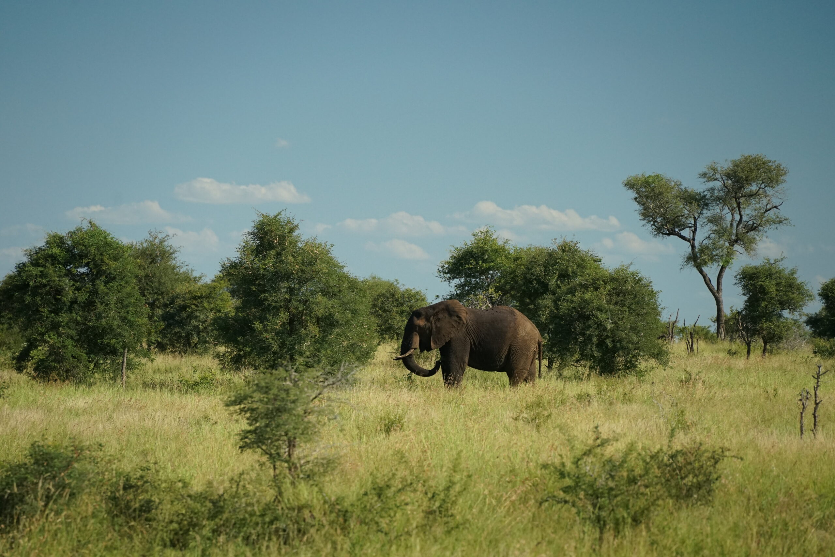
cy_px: 278
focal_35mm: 200
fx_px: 4639
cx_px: 418
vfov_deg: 6.9
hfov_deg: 10.3
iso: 1600
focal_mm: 200
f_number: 5.6
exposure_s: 1/3200
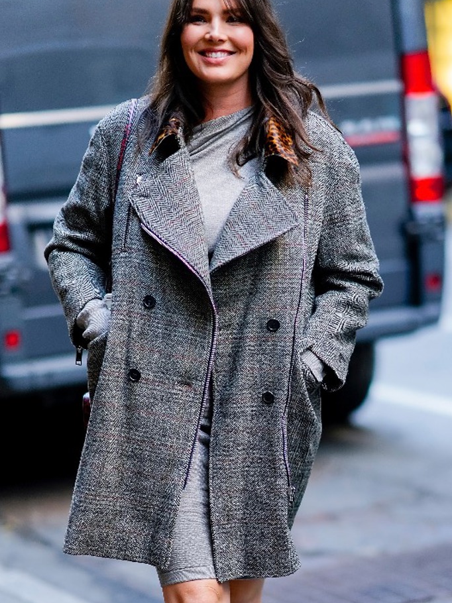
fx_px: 1620
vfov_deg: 21.1
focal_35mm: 93
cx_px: 228
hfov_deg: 15.9
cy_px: 282
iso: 250
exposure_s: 1/500
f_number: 1.4
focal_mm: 85
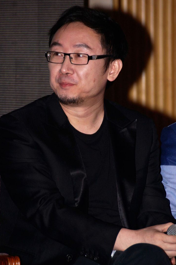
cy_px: 140
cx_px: 83
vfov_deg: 5.9
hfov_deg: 3.9
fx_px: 2564
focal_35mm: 349
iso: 200
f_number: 6.7
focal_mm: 210
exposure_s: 1/500
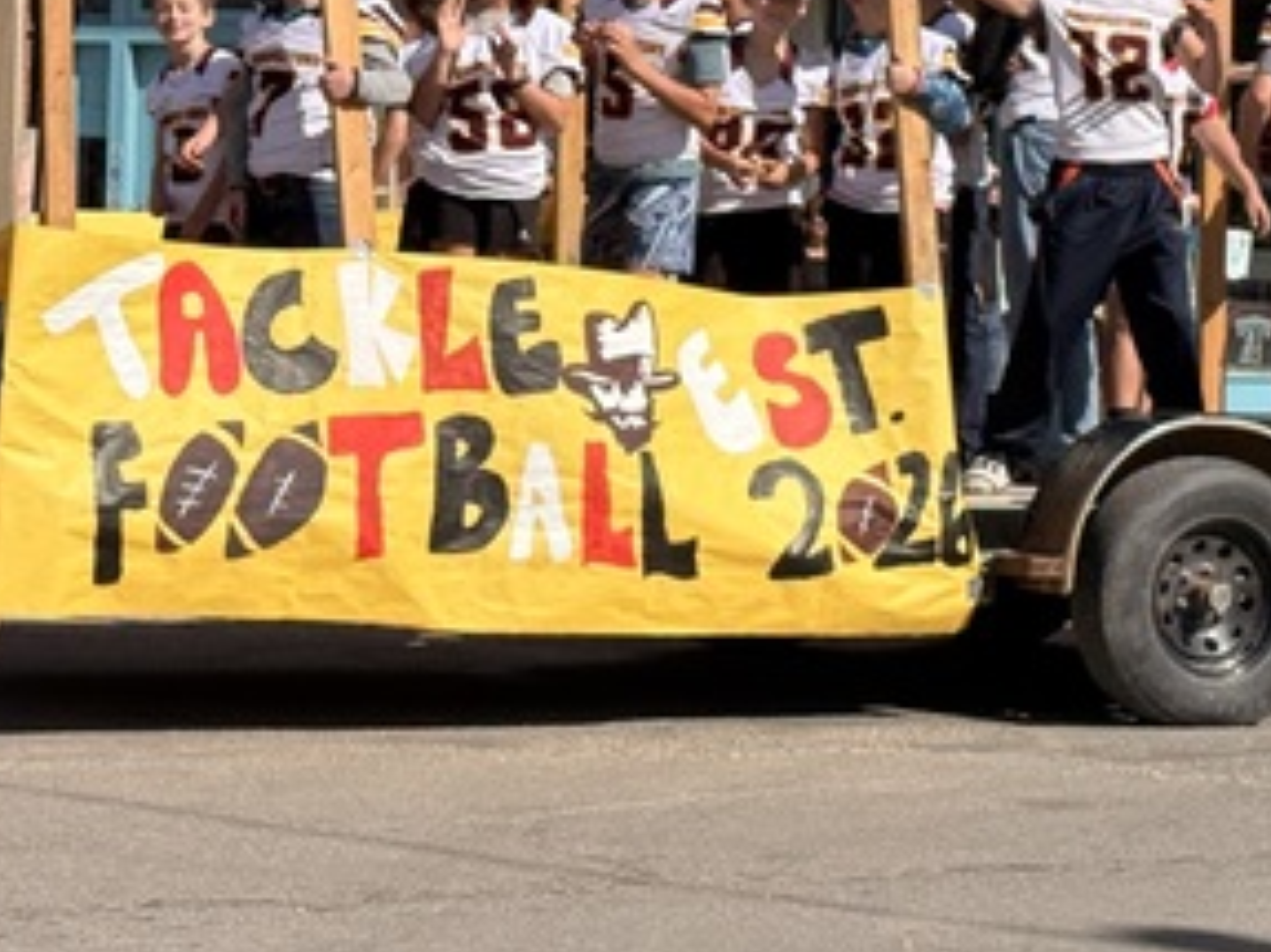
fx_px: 4918
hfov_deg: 14.7
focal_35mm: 134
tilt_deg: +2.6
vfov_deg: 10.9
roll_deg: -0.7
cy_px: -18
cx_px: 500
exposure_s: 1/6536
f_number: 1.78
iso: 64
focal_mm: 6.76
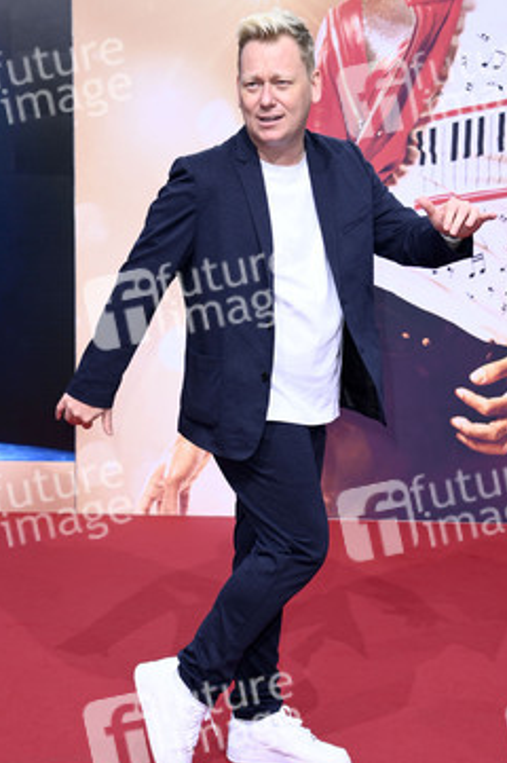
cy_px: 406
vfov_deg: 28.1
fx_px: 1524
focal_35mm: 72
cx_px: 254
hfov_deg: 18.9
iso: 400
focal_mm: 65
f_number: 5.6
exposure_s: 1/250
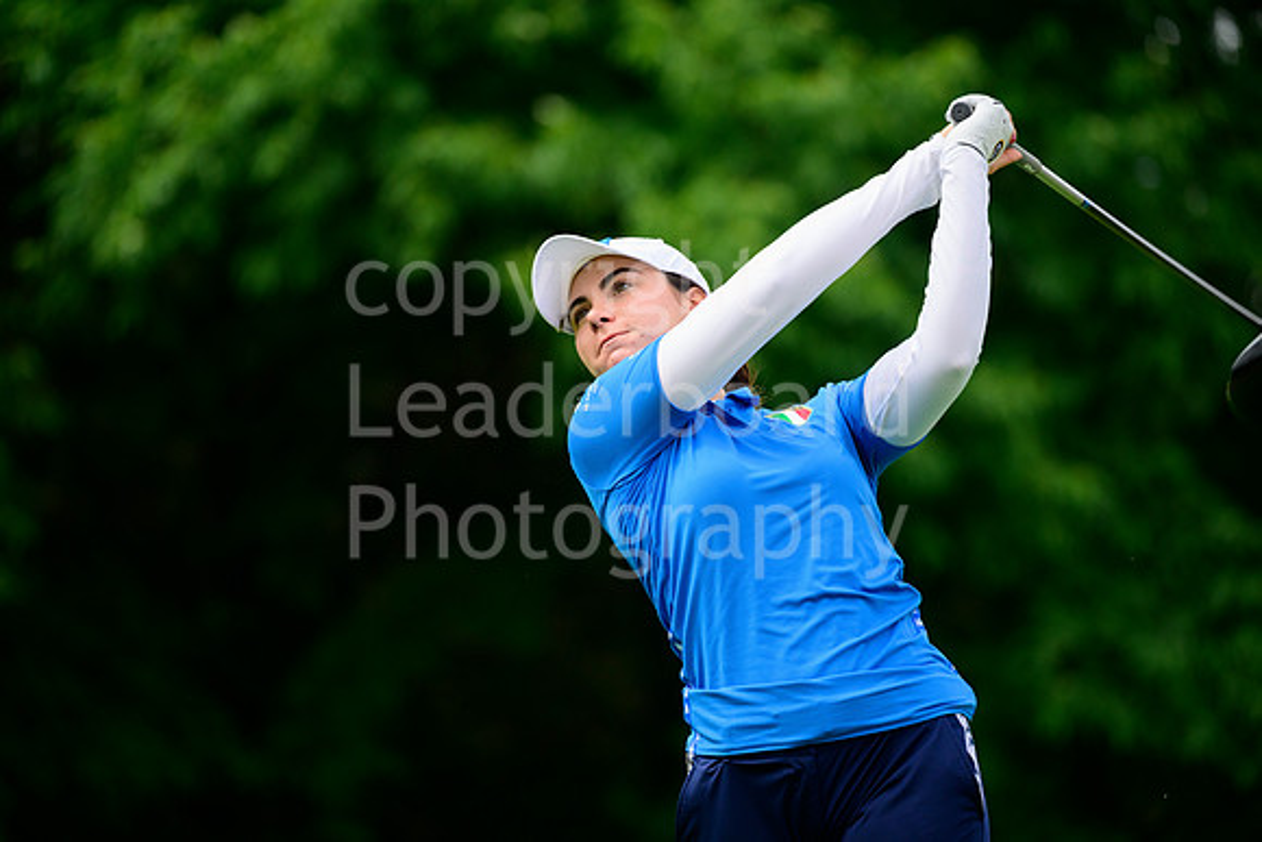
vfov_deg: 4.9
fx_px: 9817
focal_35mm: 280
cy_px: 421
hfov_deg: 7.4
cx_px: 631
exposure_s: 1/2000
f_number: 5.3
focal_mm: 280
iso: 1000
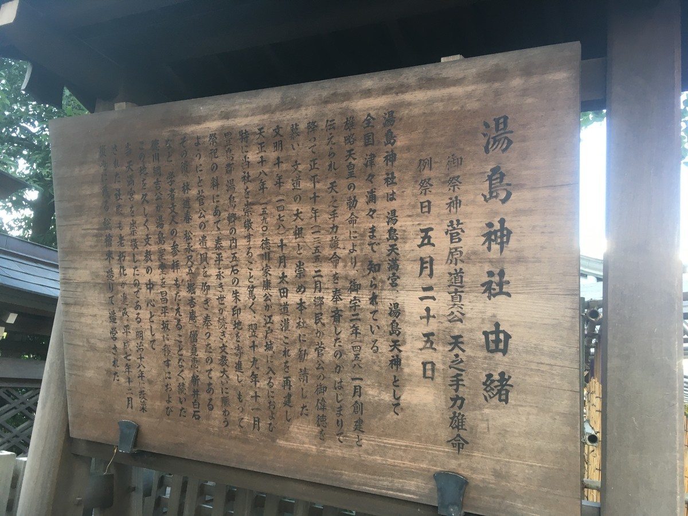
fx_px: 576
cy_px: 258
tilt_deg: +9.9
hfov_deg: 61.7
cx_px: 344
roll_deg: -6.1
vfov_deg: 48.2
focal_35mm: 29
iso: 32
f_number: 2.2
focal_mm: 4.15
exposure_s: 1/30
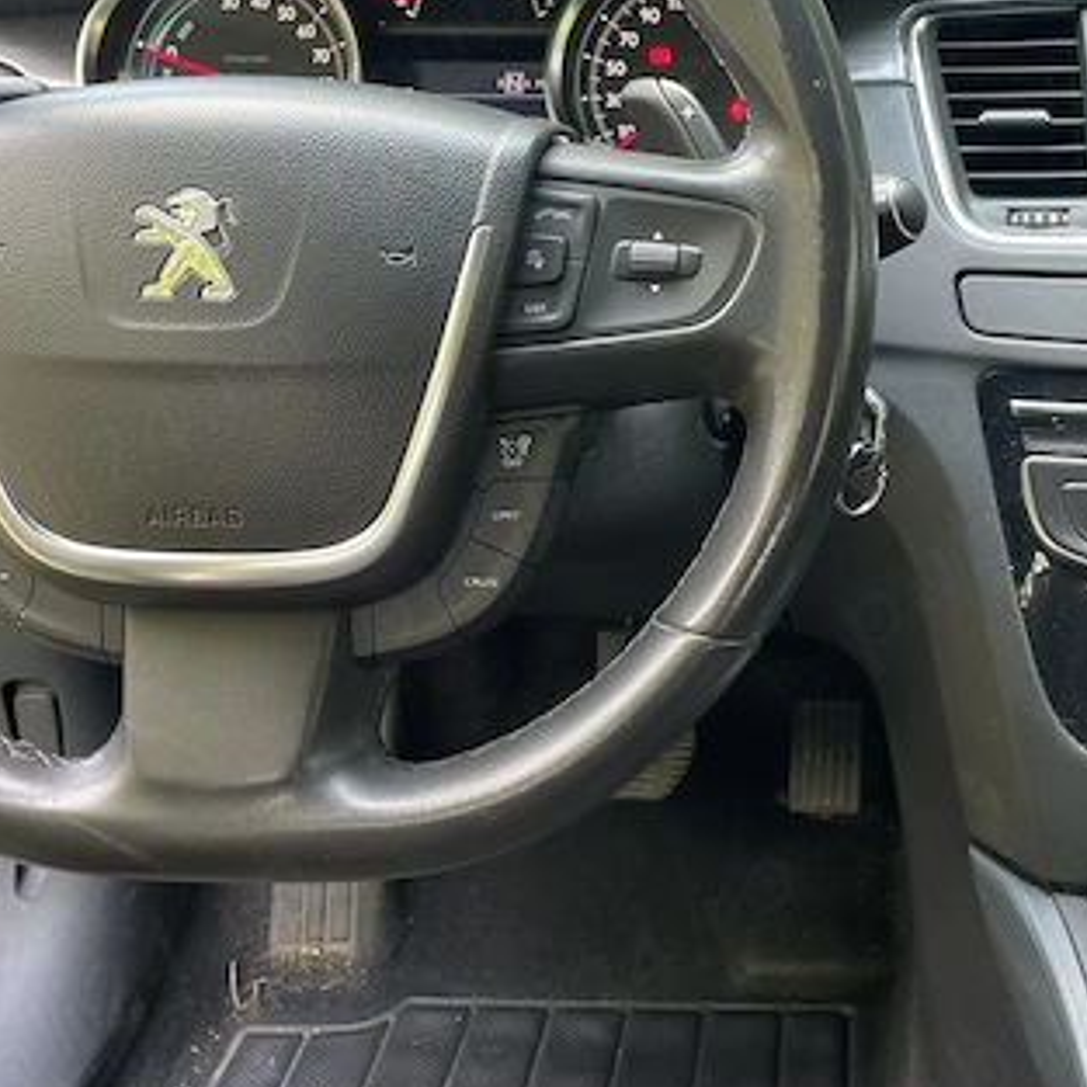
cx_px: 816
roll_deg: +2.5
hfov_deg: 37.4
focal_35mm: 44
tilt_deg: -24.3
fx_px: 1563
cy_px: 524
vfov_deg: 38.3
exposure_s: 1/115
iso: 125
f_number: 1.6
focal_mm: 4.2
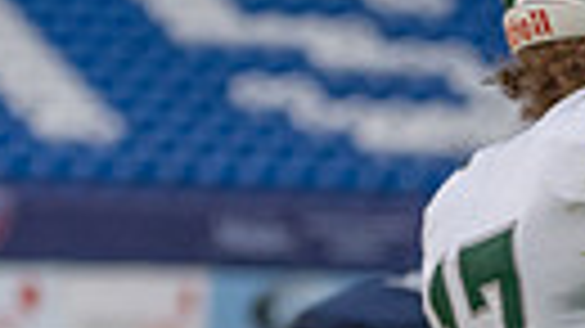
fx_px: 10621
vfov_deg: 1.8
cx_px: 878
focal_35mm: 685
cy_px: 645
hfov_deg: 3.1
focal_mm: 146
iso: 3200
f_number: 5.6
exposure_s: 1/1000
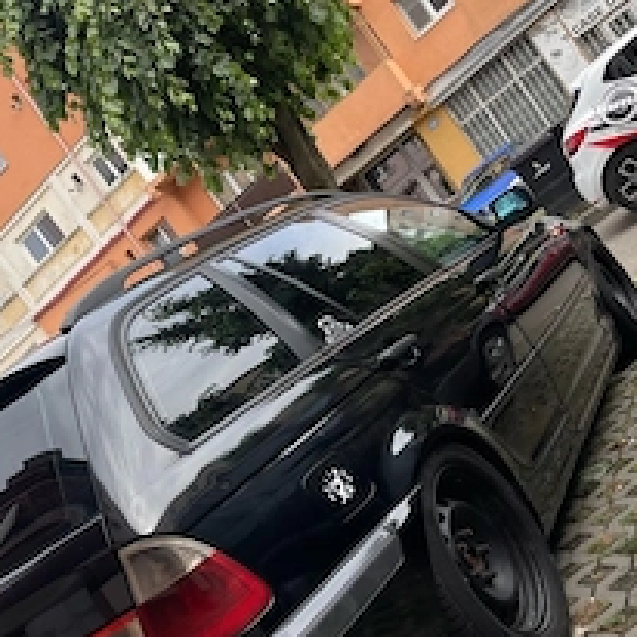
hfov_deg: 38.6
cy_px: 489
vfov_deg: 38.0
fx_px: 895
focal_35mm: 43
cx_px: 201
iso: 32
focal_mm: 5.1
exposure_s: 1/717
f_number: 1.6
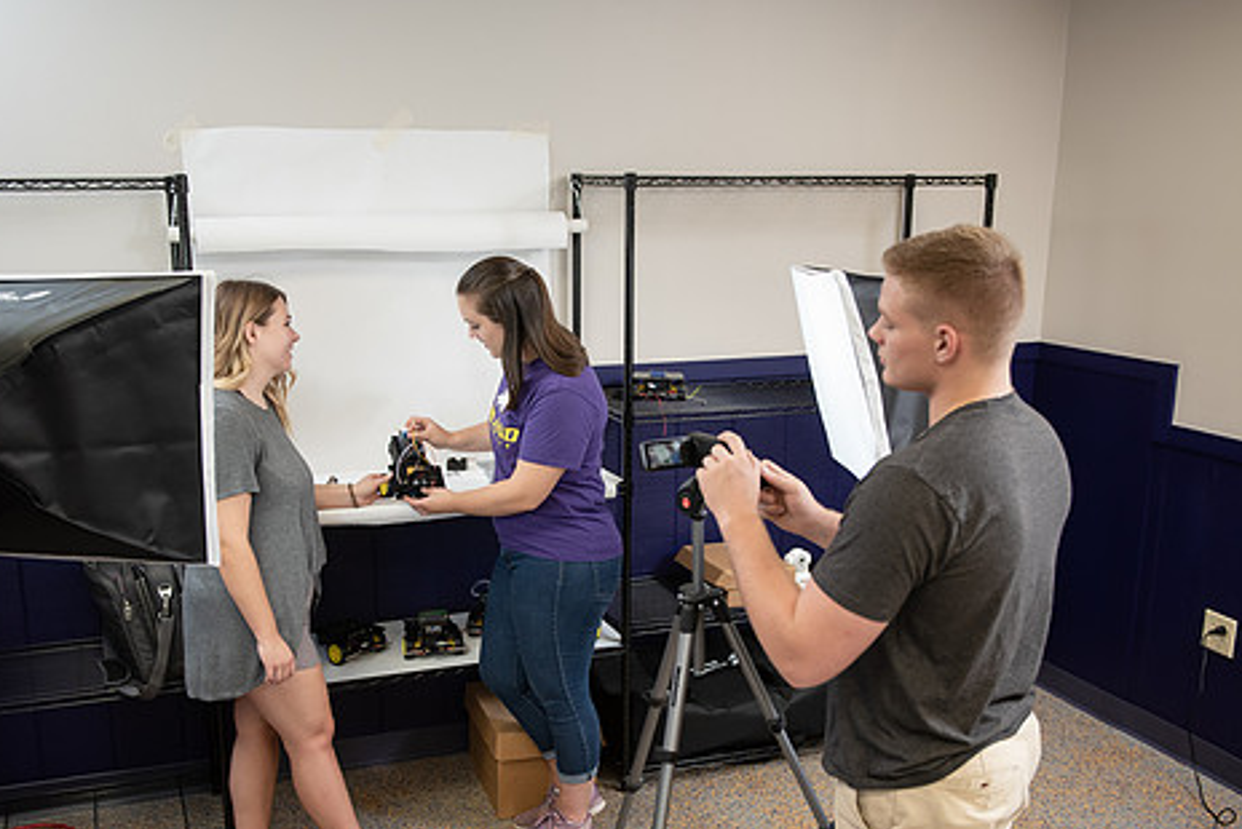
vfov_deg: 33.3
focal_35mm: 40
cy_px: 509
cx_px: 565
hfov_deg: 48.4
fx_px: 1381
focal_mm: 32
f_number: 3.5
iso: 800
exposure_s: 1/200
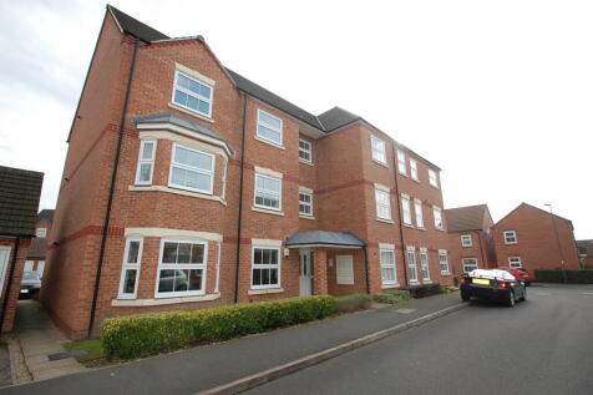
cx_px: 296
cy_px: 198
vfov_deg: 72.0
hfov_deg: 95.0
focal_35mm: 16
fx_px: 272
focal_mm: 11
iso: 400
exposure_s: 1/500
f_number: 5
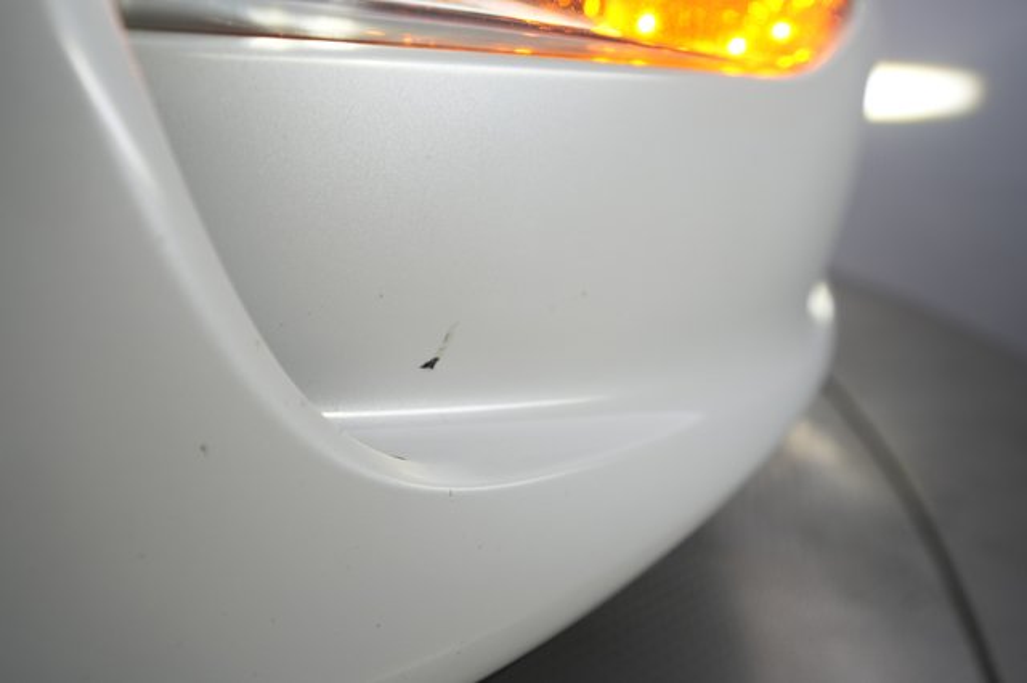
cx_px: 514
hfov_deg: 65.5
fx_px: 798
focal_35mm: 28
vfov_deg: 46.4
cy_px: 342
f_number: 4
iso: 500
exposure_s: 1/100
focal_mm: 28
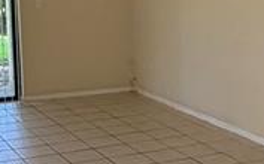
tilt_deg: -10.7
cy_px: 81
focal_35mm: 86
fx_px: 618
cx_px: 167
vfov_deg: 15.1
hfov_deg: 24.1
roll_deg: -0.2
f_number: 2.2
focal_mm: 2.22
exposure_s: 1/120
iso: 160
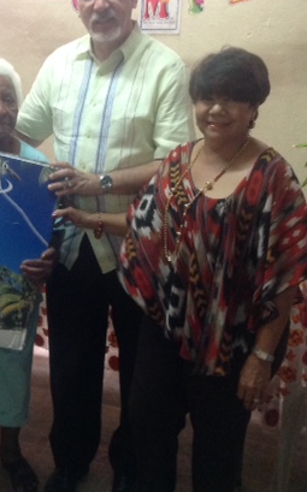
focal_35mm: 58
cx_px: 41
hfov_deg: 21.9
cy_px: 215
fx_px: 778
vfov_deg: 35.1
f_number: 2.4
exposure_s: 1/15
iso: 320
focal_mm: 4.28
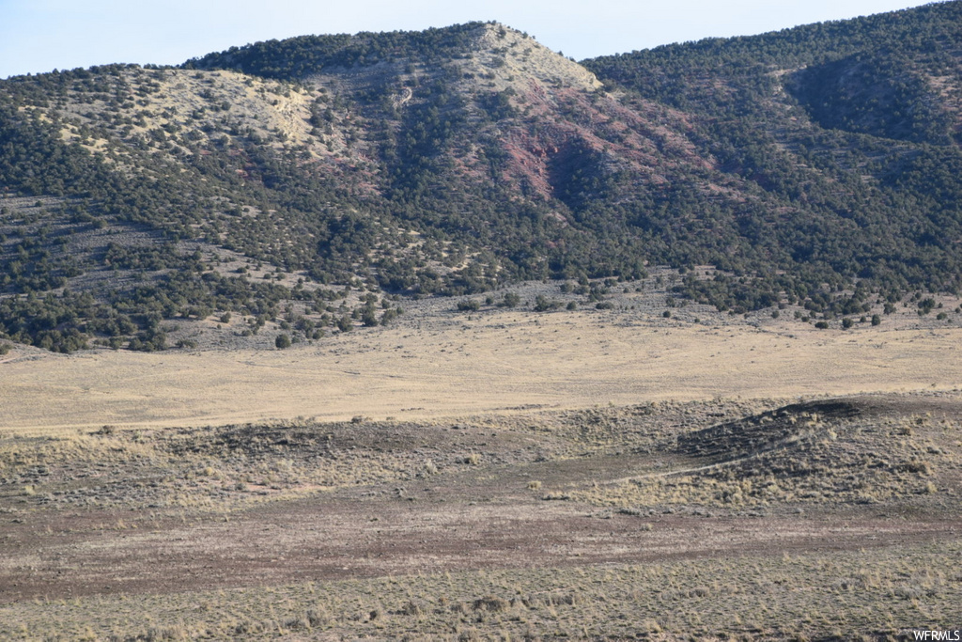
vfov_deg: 8.3
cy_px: 321
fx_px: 4409
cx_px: 481
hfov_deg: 12.5
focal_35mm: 165
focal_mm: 110
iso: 400
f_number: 10
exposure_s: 1/250
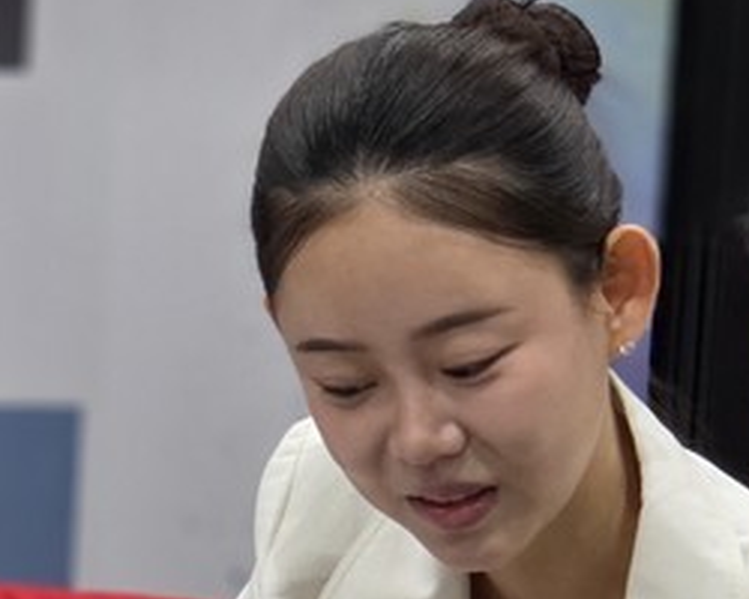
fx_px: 5741
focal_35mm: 259
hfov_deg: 7.4
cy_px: 773
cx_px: 21
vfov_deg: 5.9
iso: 200
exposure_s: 1/120
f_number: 2.4
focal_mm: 7
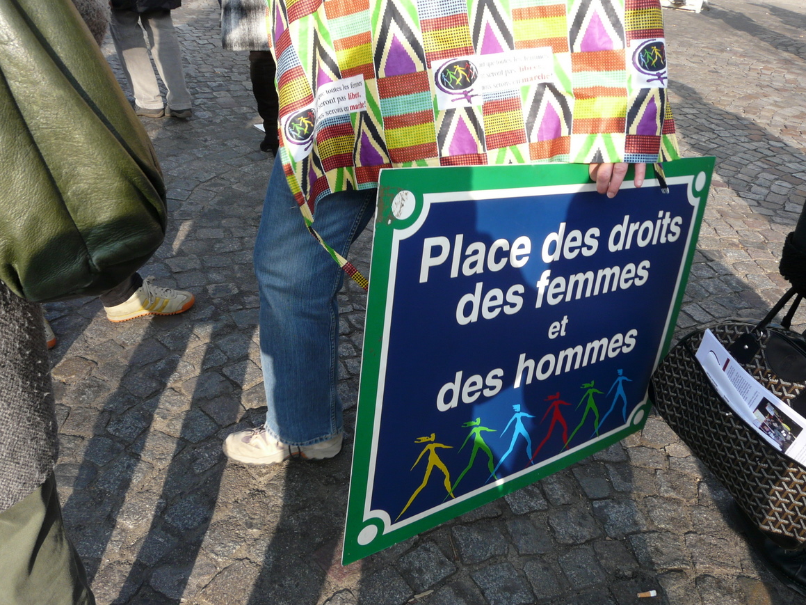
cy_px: 301
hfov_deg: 61.7
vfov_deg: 48.2
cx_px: 395
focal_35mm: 29
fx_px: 675
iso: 100
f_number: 4
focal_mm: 4.6
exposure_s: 1/200
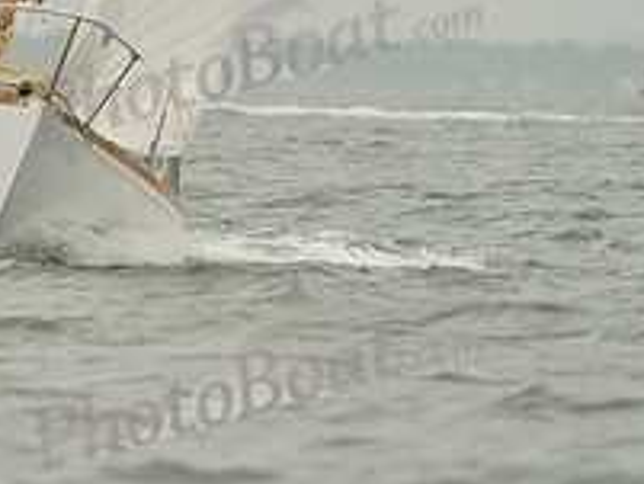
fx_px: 17591
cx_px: -131
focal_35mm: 945
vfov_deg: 1.6
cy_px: -59
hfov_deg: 2.1
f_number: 4.5
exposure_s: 1/640
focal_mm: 340
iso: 400
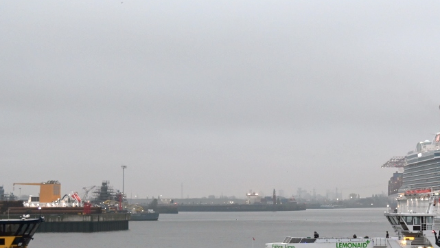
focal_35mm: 67
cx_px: 244
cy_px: 215
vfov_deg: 17.8
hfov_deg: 31.4
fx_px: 782
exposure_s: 1/125
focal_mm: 40
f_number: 4
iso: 1000
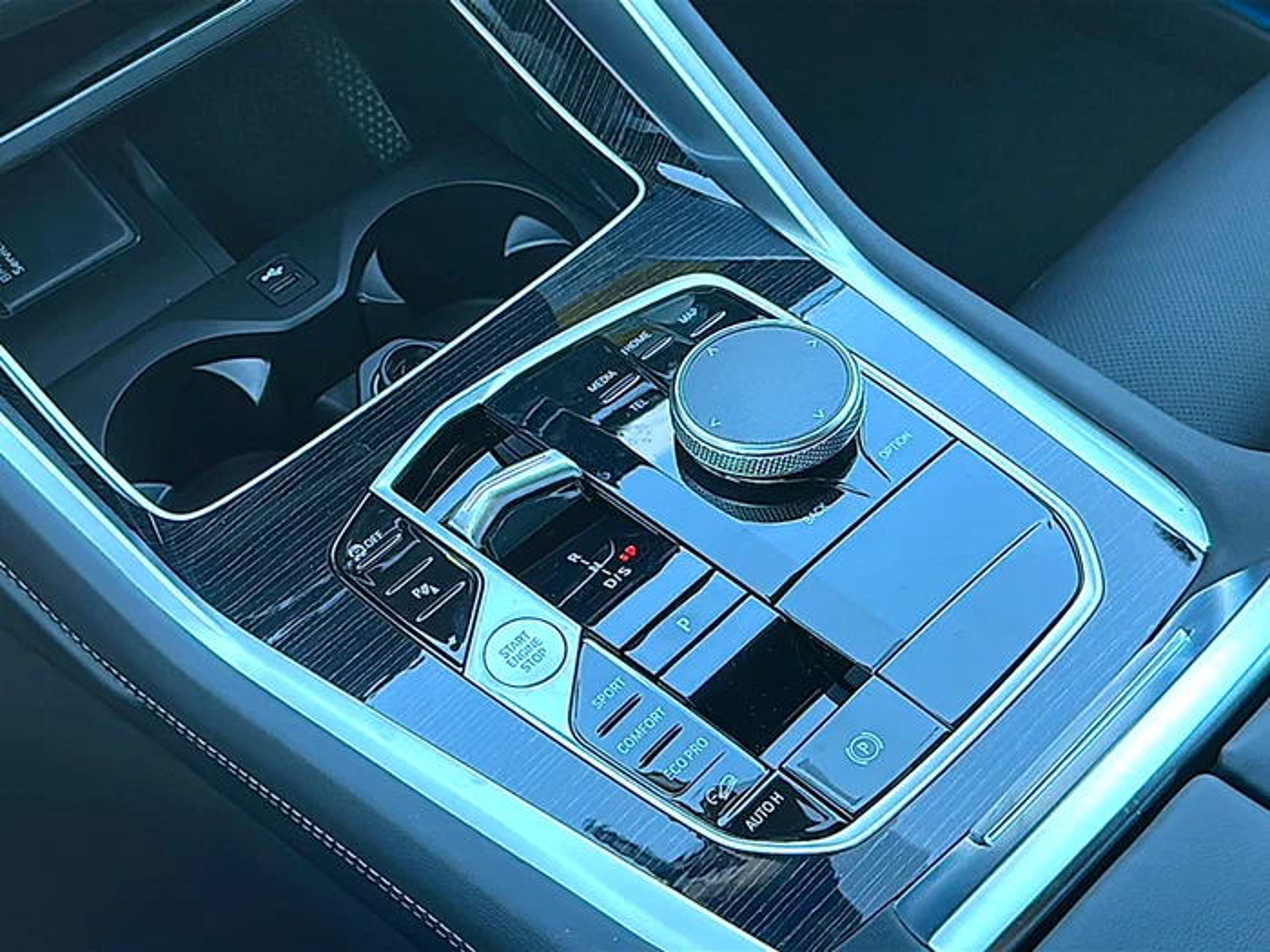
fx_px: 1431
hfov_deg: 47.9
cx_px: 635
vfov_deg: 36.8
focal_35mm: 39
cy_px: 476
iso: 160
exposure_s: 1/158
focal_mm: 6.86
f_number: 1.78
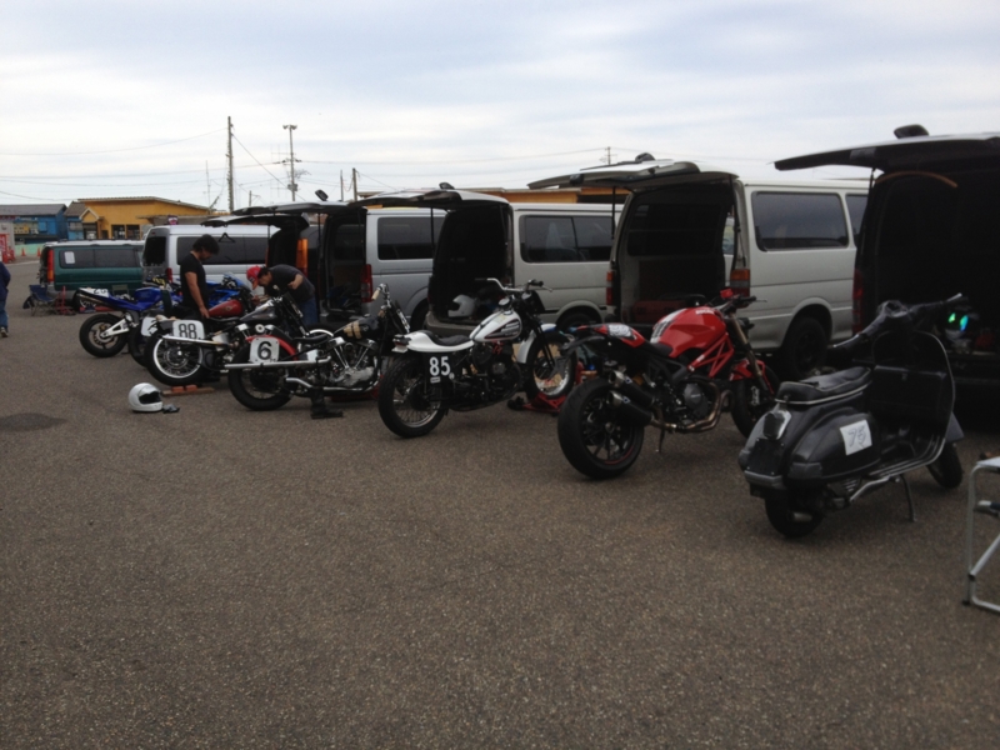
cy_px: 375
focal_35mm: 35
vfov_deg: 40.7
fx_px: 1011
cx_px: 500
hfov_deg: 52.6
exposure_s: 1/935
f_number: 2.4
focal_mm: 4.28
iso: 50
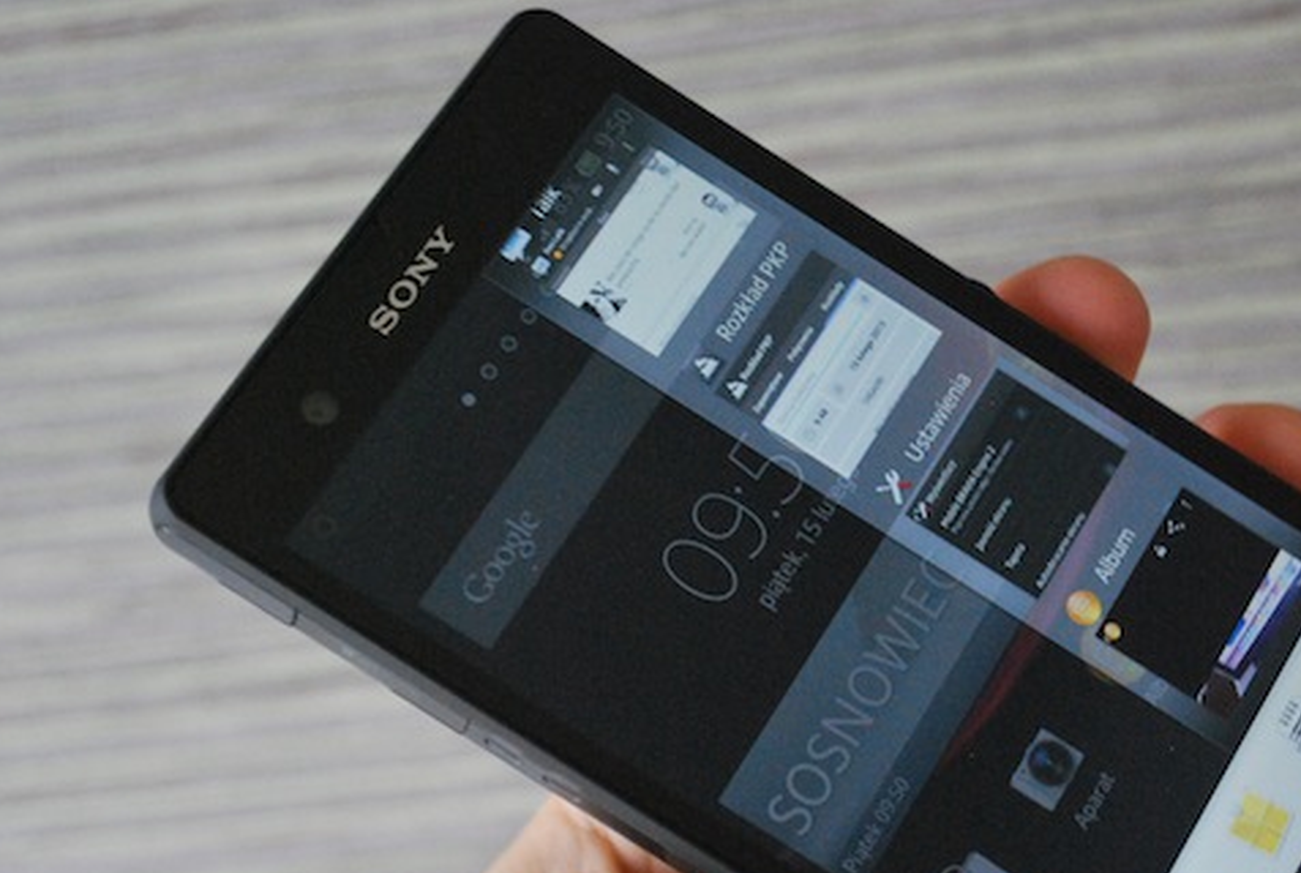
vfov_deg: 14.4
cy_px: 611
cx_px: 895
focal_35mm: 95
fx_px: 3440
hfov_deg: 21.3
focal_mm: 42
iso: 1600
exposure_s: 1/15
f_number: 5.3
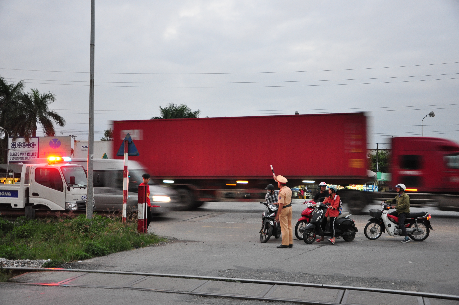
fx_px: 573
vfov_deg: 29.8
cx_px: 230
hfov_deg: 43.7
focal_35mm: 45
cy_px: 152
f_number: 4.2
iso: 800
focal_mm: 30
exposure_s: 1/13
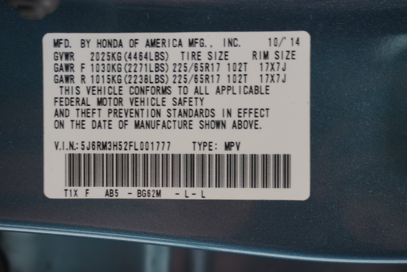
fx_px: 554
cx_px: 204
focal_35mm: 49
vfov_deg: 27.5
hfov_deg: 40.3
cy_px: 136
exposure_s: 1/60
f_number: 5
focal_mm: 33
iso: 400
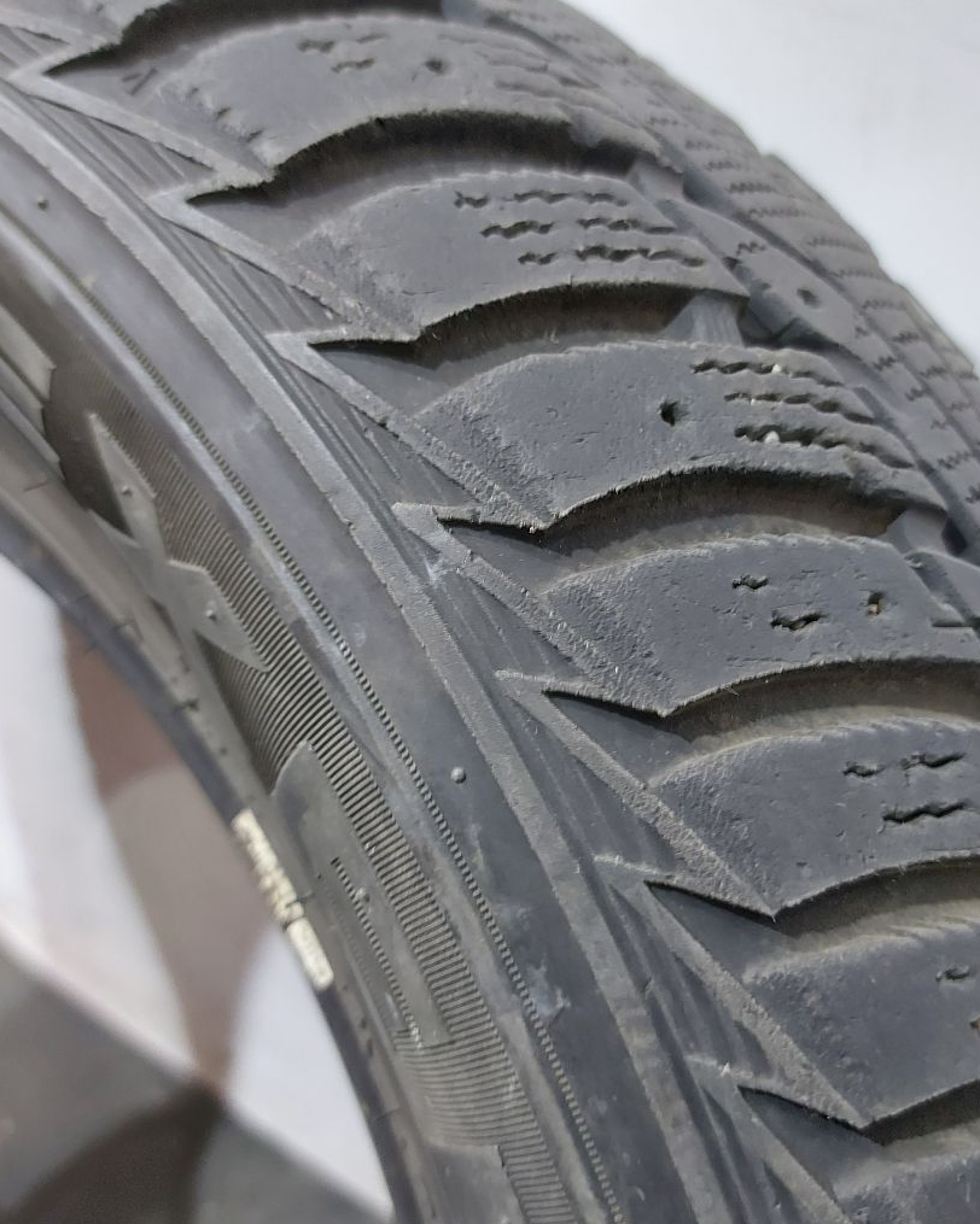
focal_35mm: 32
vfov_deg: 55.7
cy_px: 615
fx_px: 1160
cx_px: 527
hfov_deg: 45.8
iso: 250
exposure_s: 1/25
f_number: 1.8
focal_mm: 5.23
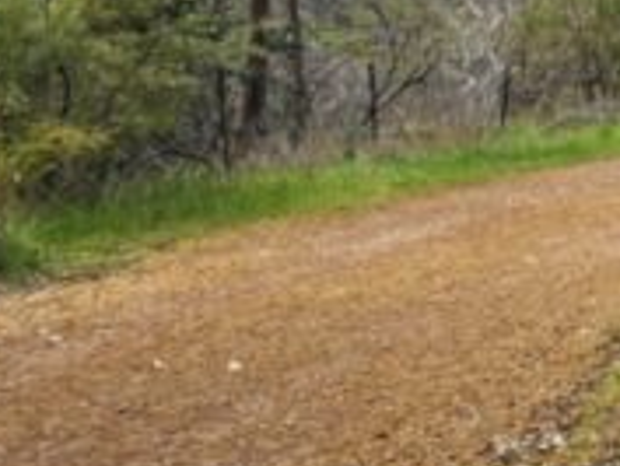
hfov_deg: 11.4
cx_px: 1601
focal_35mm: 135
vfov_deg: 10.9
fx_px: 2420
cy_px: 33
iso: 10
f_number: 1.7
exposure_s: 1/263
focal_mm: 6.3
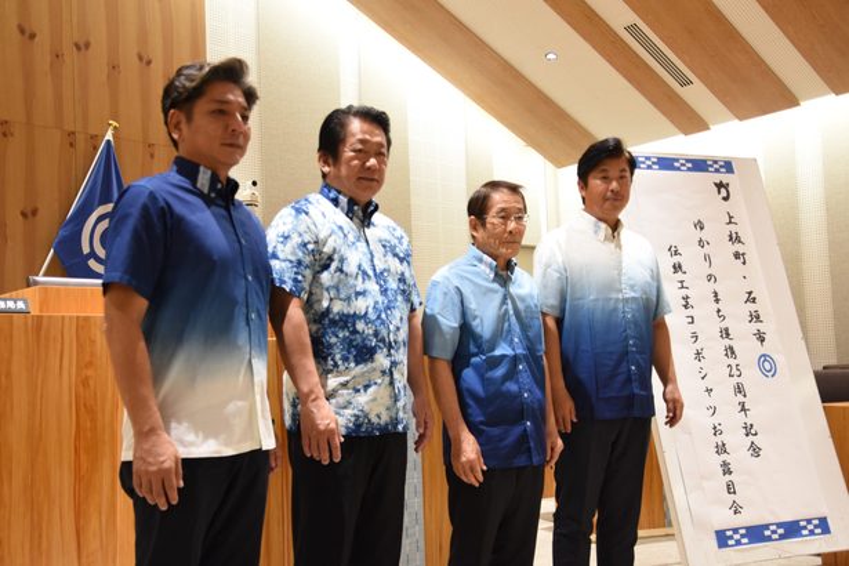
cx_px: 424
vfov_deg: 36.9
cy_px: 283
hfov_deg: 53.1
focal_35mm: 36
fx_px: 849
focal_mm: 24
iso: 1000
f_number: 4
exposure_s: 1/60
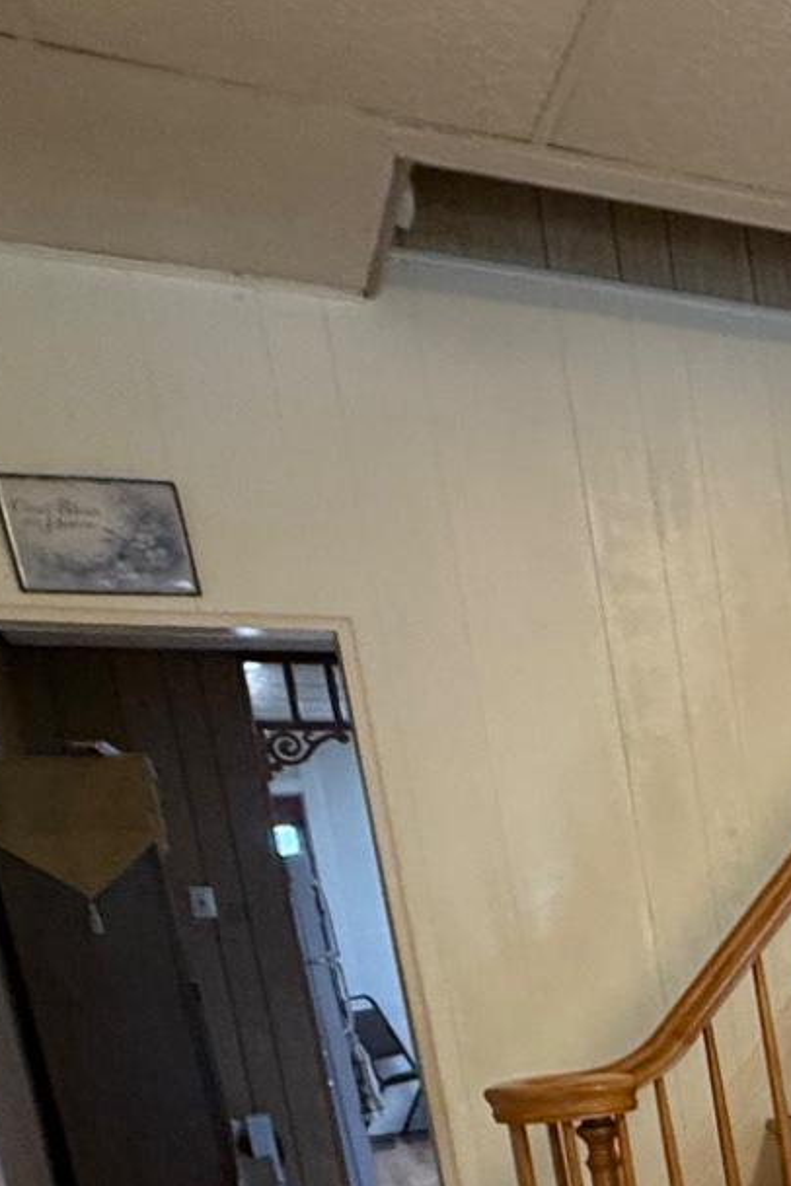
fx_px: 1615
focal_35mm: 49
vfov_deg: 37.0
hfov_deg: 18.2
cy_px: 1131
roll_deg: +2.6
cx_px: 1592
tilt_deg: -9.3
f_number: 2.2
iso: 320
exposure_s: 1/60
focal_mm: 2.22
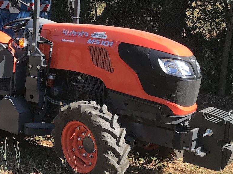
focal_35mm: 72
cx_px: -29
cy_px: 27
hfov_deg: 25.0
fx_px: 484
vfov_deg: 20.1
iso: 20
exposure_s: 1/748
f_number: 1.8
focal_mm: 3.99
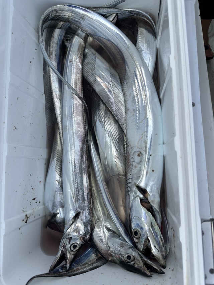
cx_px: 107
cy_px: 142
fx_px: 198
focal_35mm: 24
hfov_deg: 56.8
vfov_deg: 71.6
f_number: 1.78
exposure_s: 1/3356
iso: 80
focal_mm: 6.86
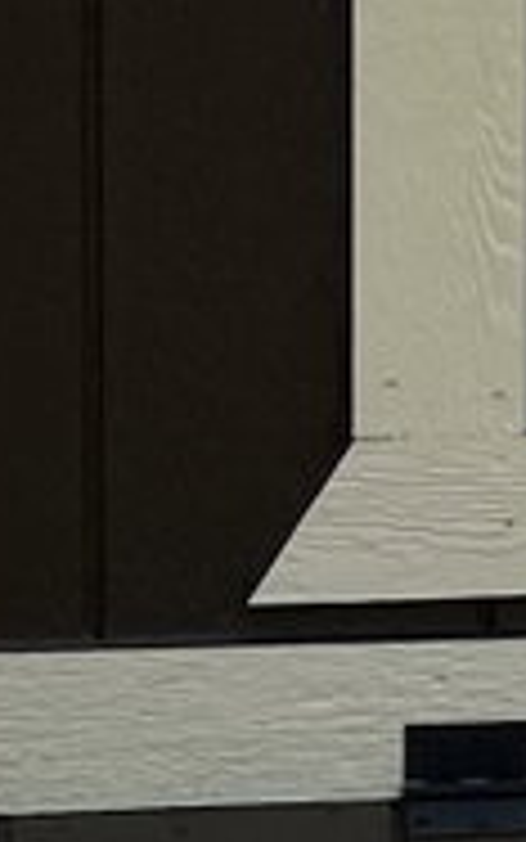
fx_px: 5409
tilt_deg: -10.9
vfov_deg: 8.9
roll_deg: -2.7
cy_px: 167
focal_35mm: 236
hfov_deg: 5.1
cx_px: 1951
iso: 50
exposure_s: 1/3311
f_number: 1.6
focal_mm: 5.1
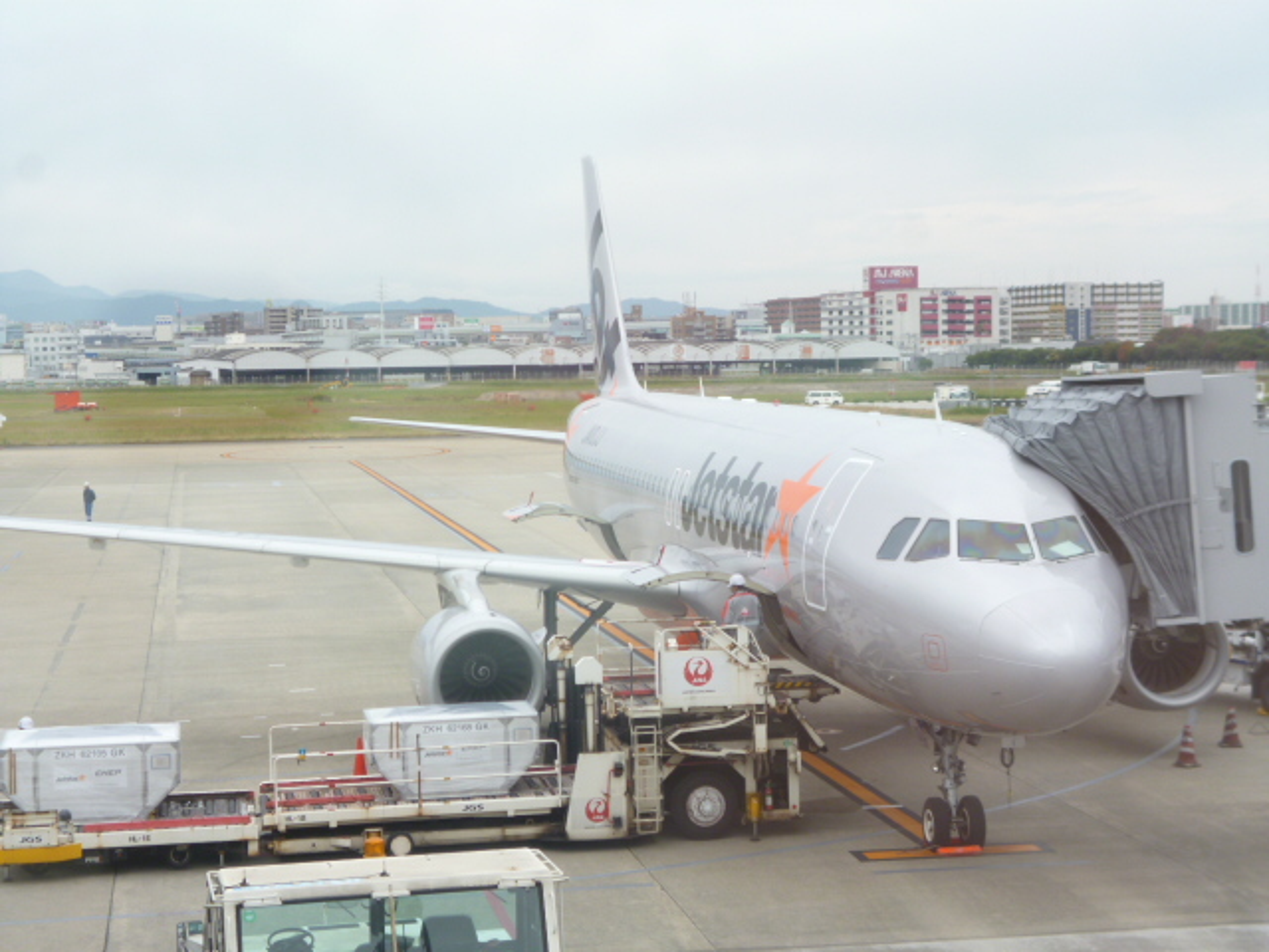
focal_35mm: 69
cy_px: 476
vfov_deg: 21.3
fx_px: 2529
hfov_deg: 28.2
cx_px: 634
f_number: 4.5
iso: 100
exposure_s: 1/100
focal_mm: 12.3
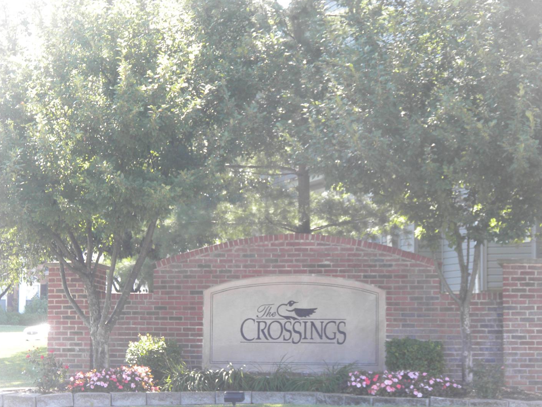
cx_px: 258
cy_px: 226
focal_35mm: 96
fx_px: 1503
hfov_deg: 20.4
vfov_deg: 15.4
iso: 64
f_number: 5.1
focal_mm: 15
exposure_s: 1/45.2
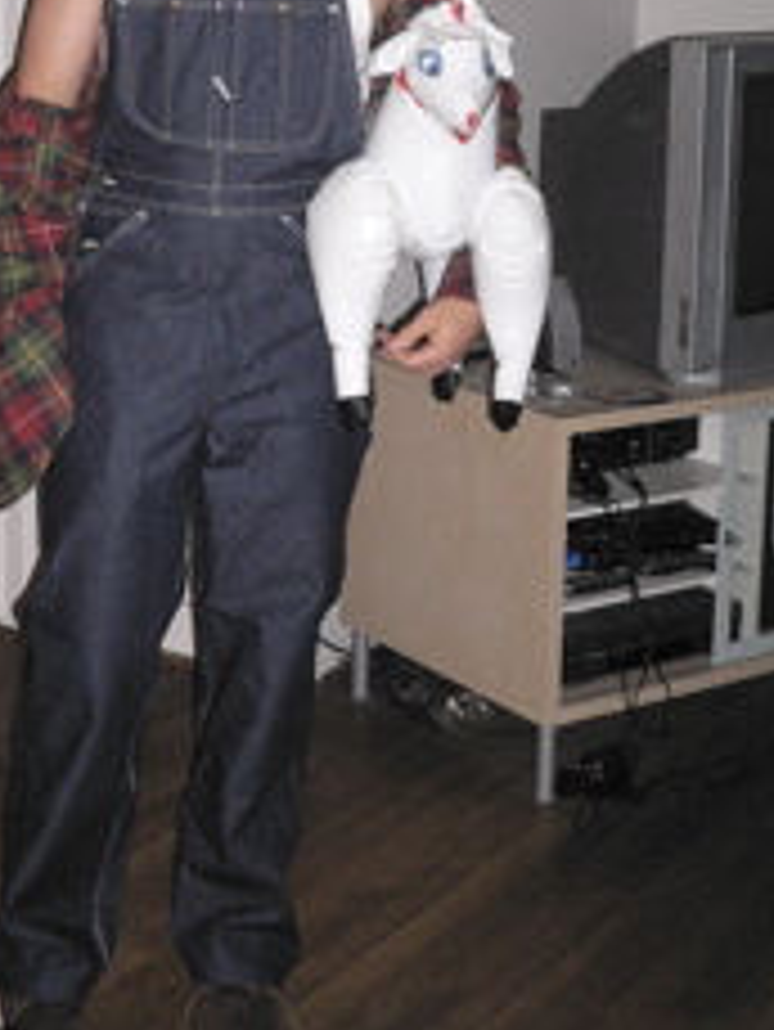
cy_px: 274
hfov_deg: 22.5
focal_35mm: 65
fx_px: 1936
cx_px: 243
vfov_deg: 29.4
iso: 400
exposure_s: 1/60
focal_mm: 5.8
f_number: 2.8
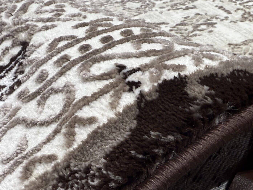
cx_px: 200
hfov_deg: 41.2
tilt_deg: -36.8
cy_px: 123
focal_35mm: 44
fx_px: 322
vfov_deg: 32.7
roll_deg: +2.0
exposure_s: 1/120
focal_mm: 2.22
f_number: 2.2
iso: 250
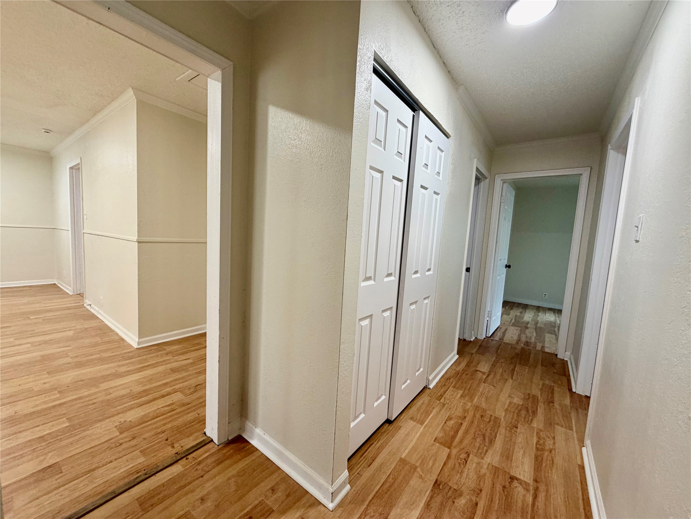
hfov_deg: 102.1
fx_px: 279
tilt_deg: -5.5
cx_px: 346
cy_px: 260
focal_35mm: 14
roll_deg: -2.6
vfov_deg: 85.7
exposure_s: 1/60
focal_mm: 2.22
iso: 160
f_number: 2.2
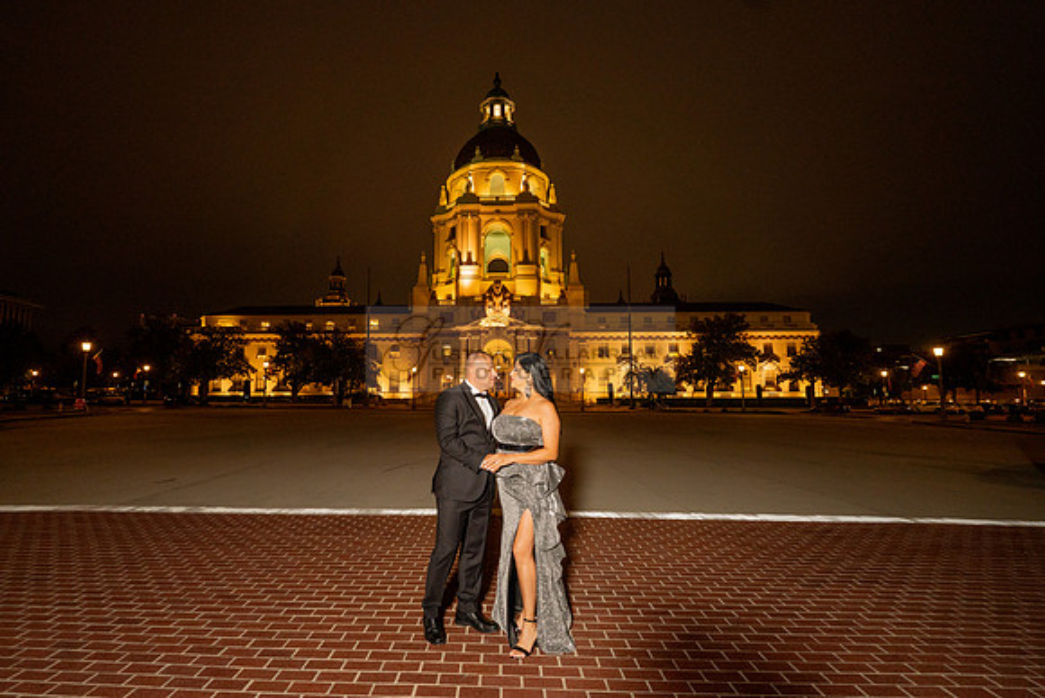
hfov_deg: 98.4
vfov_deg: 75.6
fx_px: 449
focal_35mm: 15
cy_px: 351
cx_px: 482
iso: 800
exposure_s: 1/60
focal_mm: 14
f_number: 2.8
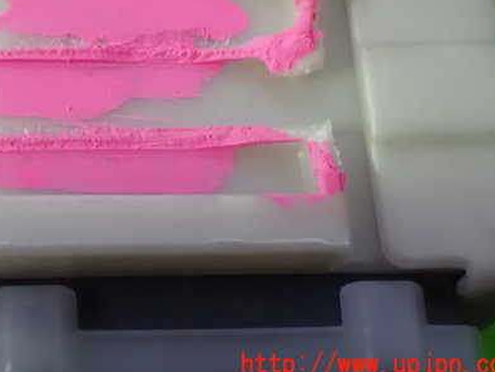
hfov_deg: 22.1
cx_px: 148
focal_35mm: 88
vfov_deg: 16.7
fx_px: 1260
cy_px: 99
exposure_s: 1/50
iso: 1600
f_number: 3.5
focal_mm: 10.35
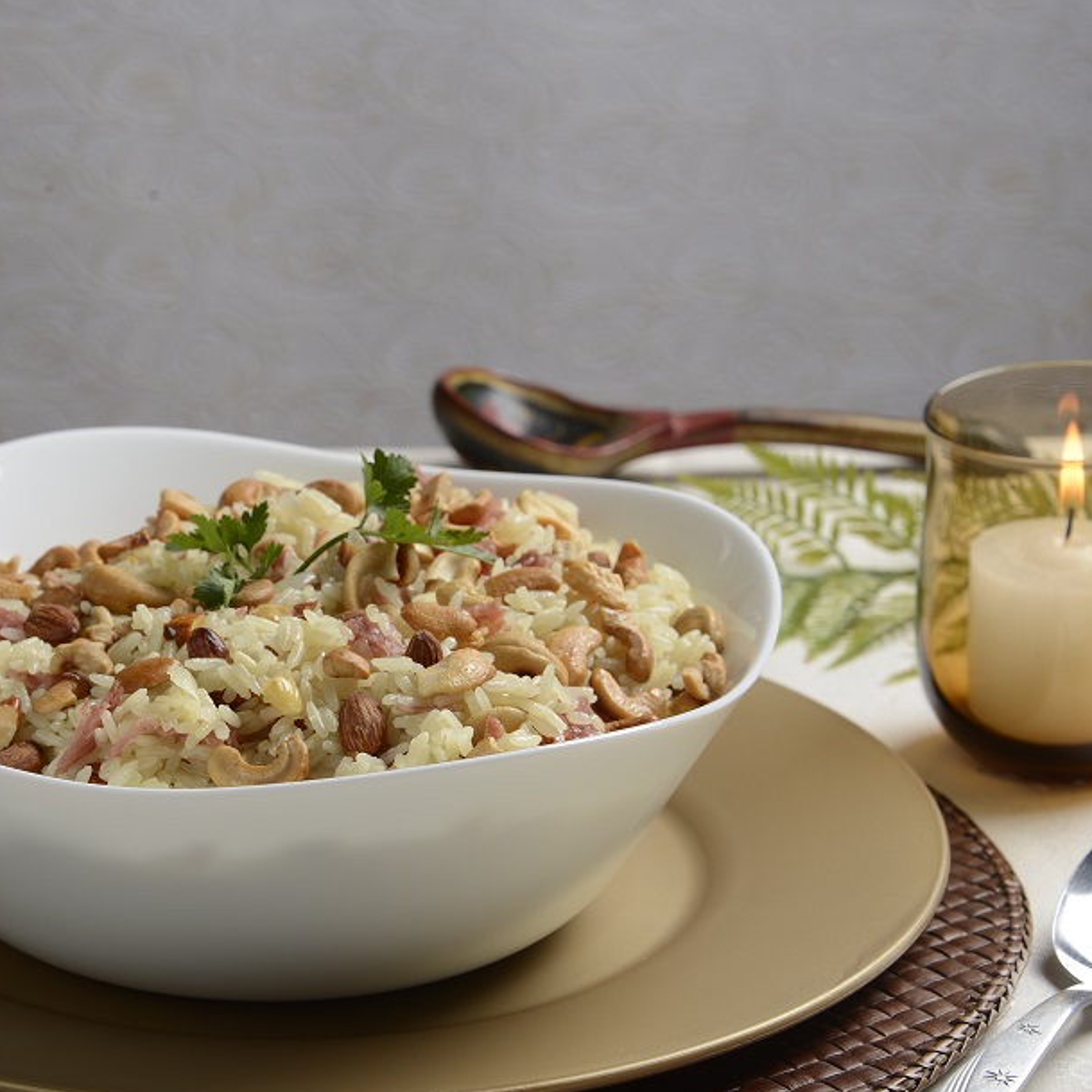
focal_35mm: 149
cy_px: 549
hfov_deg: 11.7
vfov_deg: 11.7
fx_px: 5318
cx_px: 346
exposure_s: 1/50
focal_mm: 116
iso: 100
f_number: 13
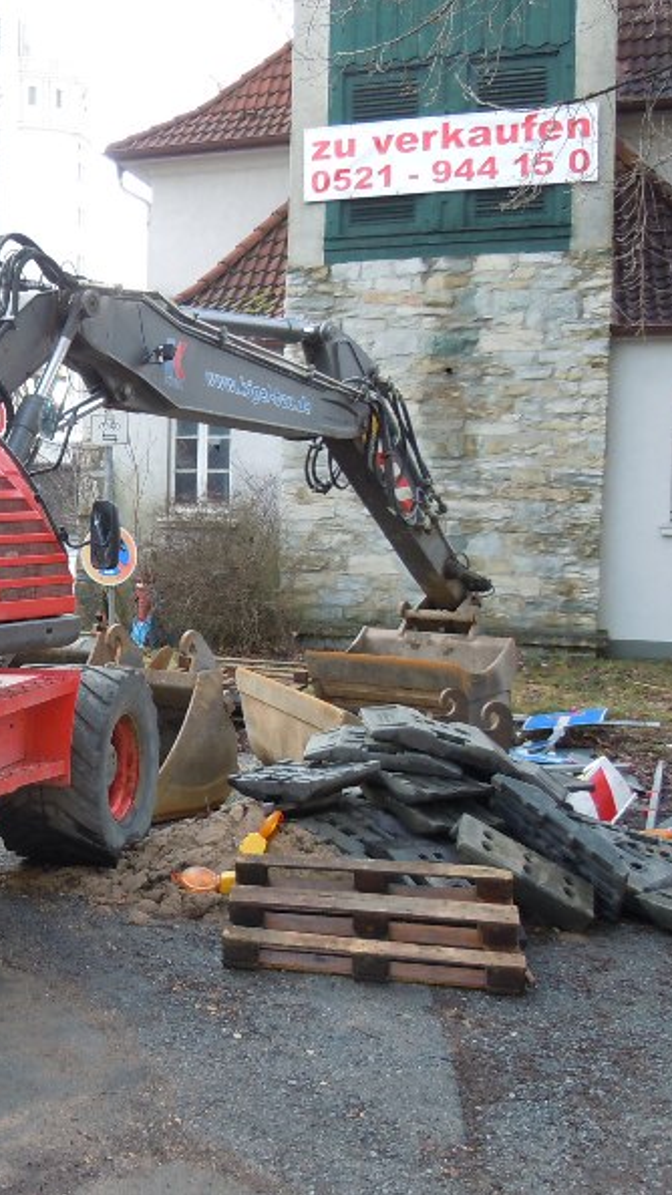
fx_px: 1394
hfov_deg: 25.0
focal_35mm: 44
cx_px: -87
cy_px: 595
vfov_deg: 46.4
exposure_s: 1/60
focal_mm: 5.4
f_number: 3.5
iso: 100
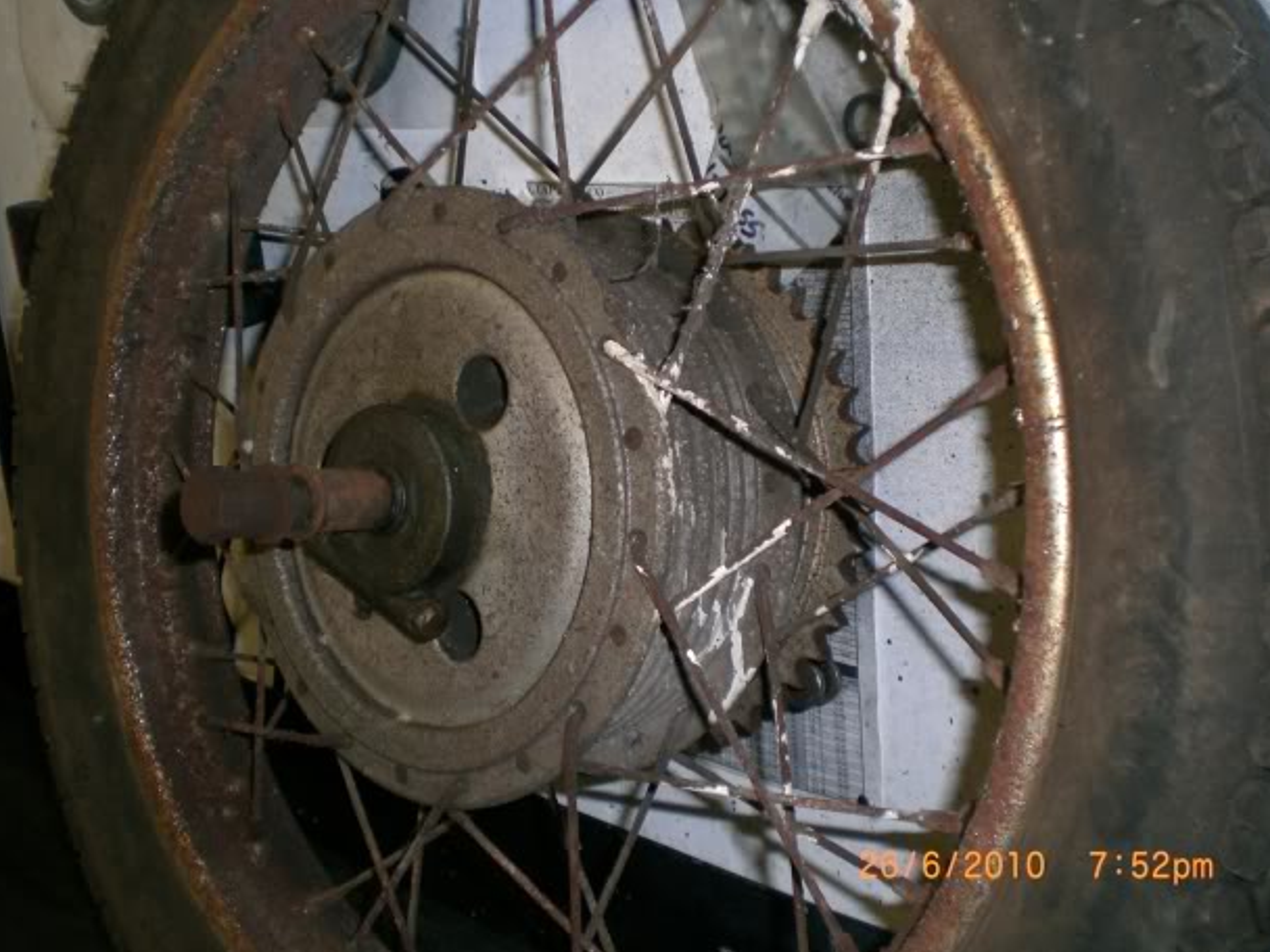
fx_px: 1468
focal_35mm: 40
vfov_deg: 36.0
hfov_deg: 46.8
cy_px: 466
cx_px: 625
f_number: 3.1
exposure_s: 1/60
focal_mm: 6.3
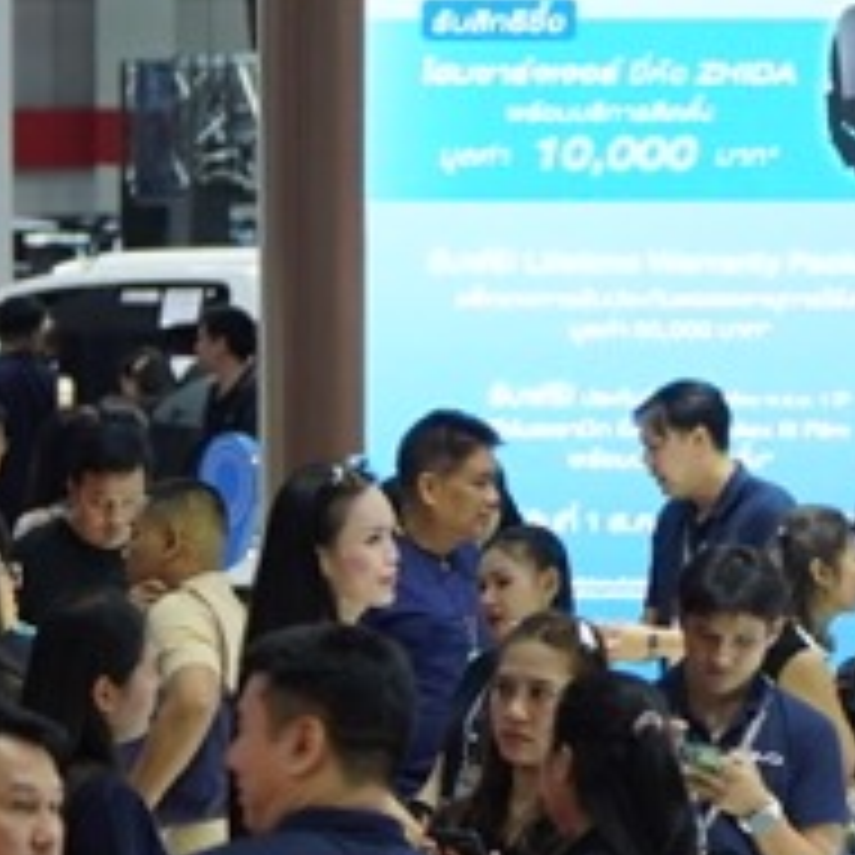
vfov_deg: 3.0
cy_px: 331
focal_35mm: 579
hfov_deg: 3.0
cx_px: -1134
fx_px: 16180
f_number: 4.5
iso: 500
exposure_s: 1/160
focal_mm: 101
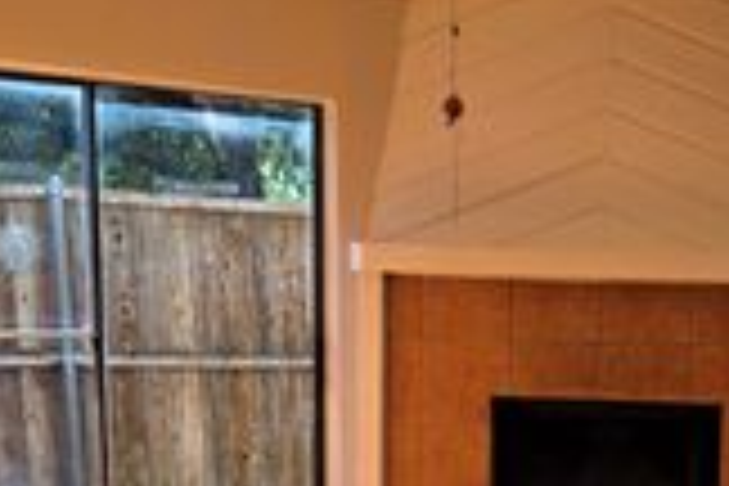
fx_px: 1498
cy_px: 614
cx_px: 576
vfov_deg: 17.4
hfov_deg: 26.9
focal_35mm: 74
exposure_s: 1/1904
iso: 80
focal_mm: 5.4
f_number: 1.8
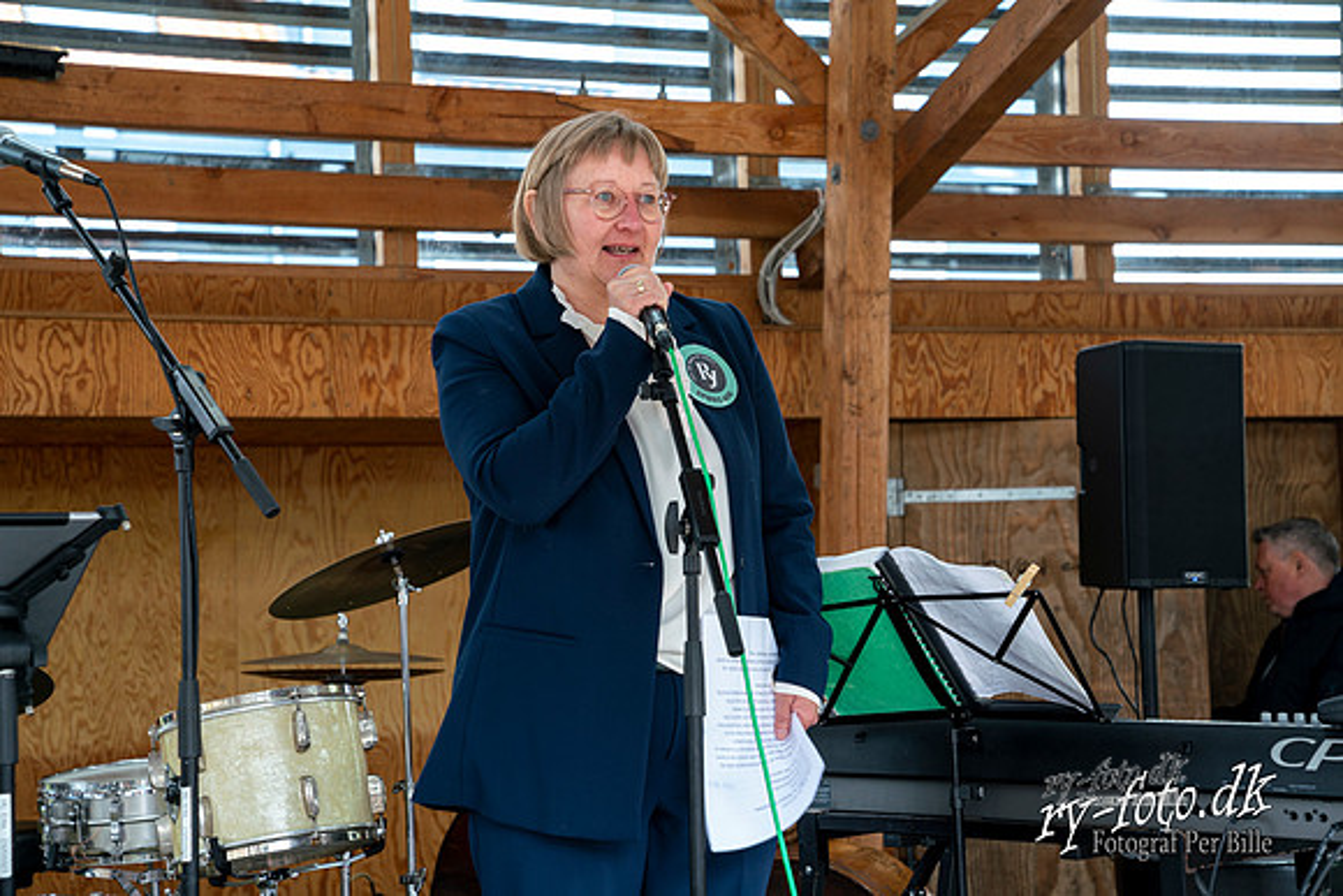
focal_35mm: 70
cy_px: 448
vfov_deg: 19.5
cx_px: 672
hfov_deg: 28.8
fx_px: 2612
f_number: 5
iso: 400
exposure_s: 1/50
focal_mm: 70
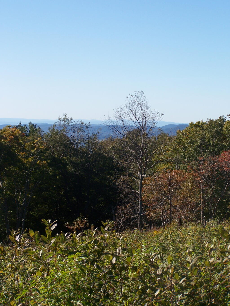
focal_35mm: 94
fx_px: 833
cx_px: 115
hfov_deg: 15.7
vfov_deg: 20.9
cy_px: 153
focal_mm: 15.6
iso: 80
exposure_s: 1/1000
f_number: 3.2
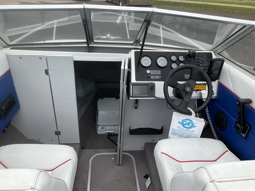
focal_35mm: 29
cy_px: 96
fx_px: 214
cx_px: 128
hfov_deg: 61.7
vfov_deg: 48.2
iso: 25
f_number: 1.8
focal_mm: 3
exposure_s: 1/1055
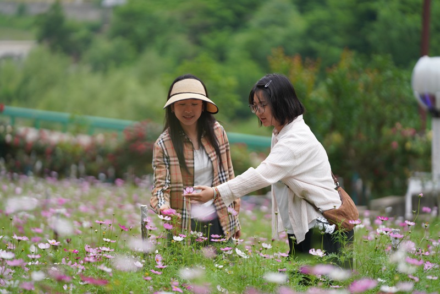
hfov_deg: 12.7
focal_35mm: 162
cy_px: 147
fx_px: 1981
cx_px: 220
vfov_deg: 8.5
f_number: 2.8
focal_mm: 162
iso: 500
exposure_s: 1/2500
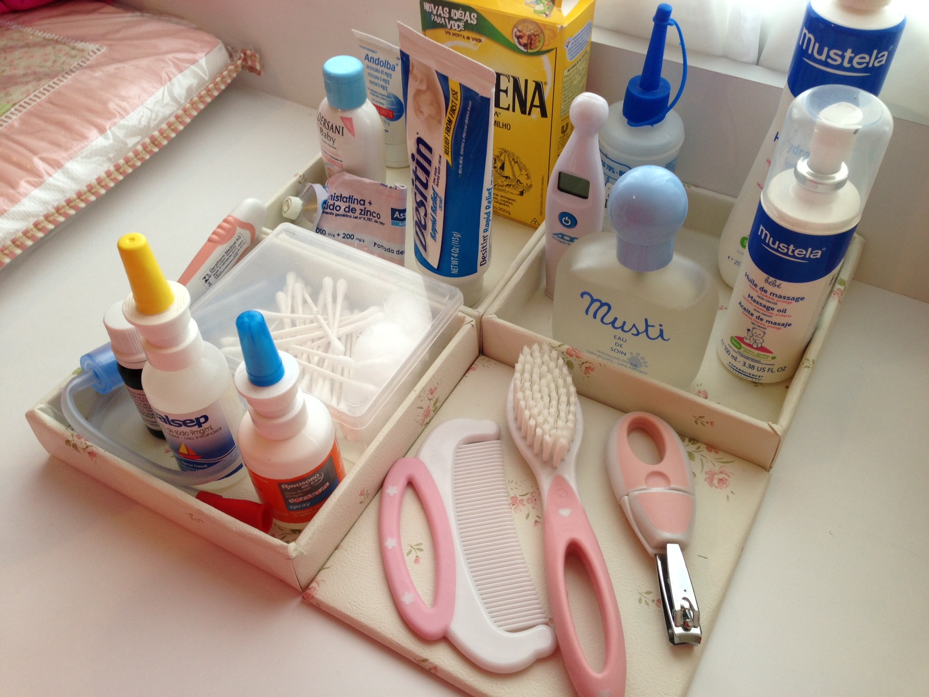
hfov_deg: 55.4
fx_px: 886
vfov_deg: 42.9
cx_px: 464
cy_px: 348
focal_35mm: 33
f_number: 2.4
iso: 50
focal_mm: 4.13
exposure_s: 1/20
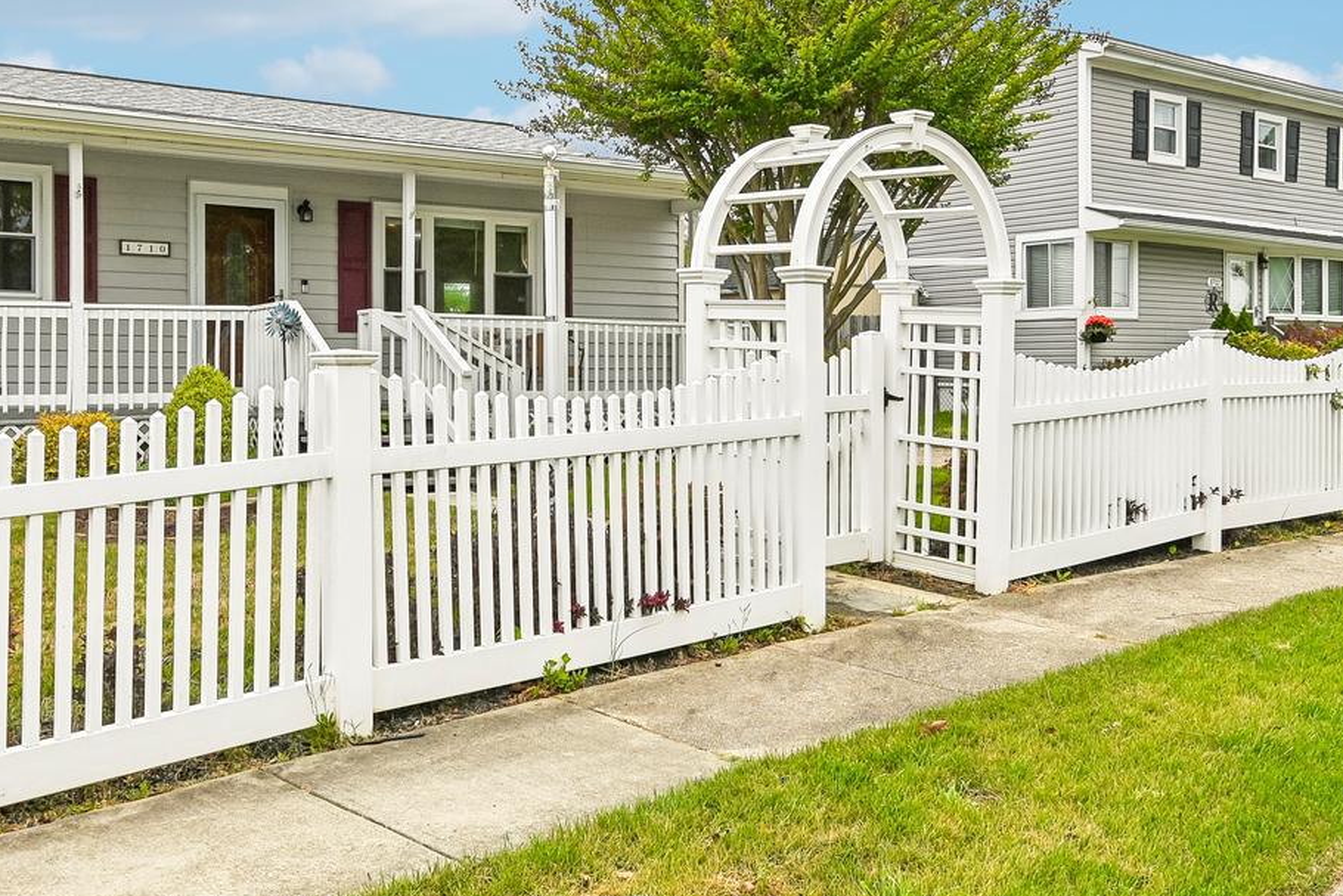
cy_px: 367
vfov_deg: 36.8
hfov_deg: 53.0
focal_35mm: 36
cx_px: 610
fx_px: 1343
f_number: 8
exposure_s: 1/200
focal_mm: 16
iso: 100
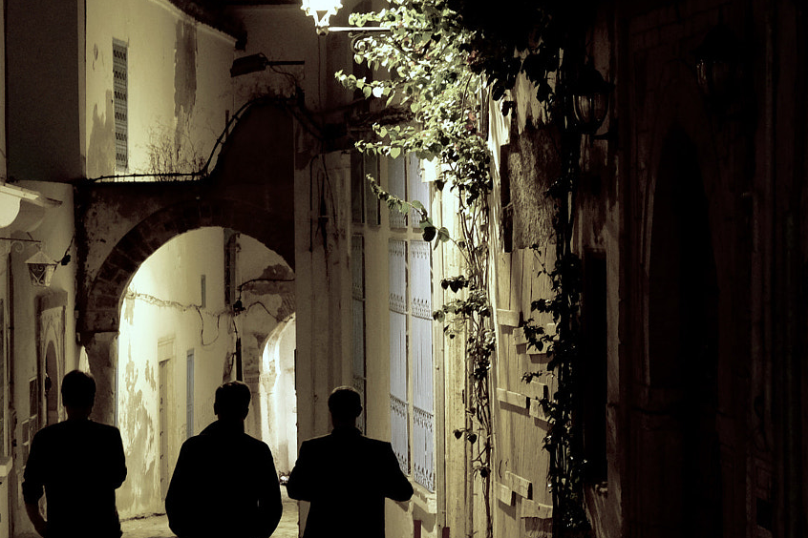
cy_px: 419
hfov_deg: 16.9
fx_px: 2716
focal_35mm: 121
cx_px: 280
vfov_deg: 11.3
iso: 2000
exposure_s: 1/40
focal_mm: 42.5
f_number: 4
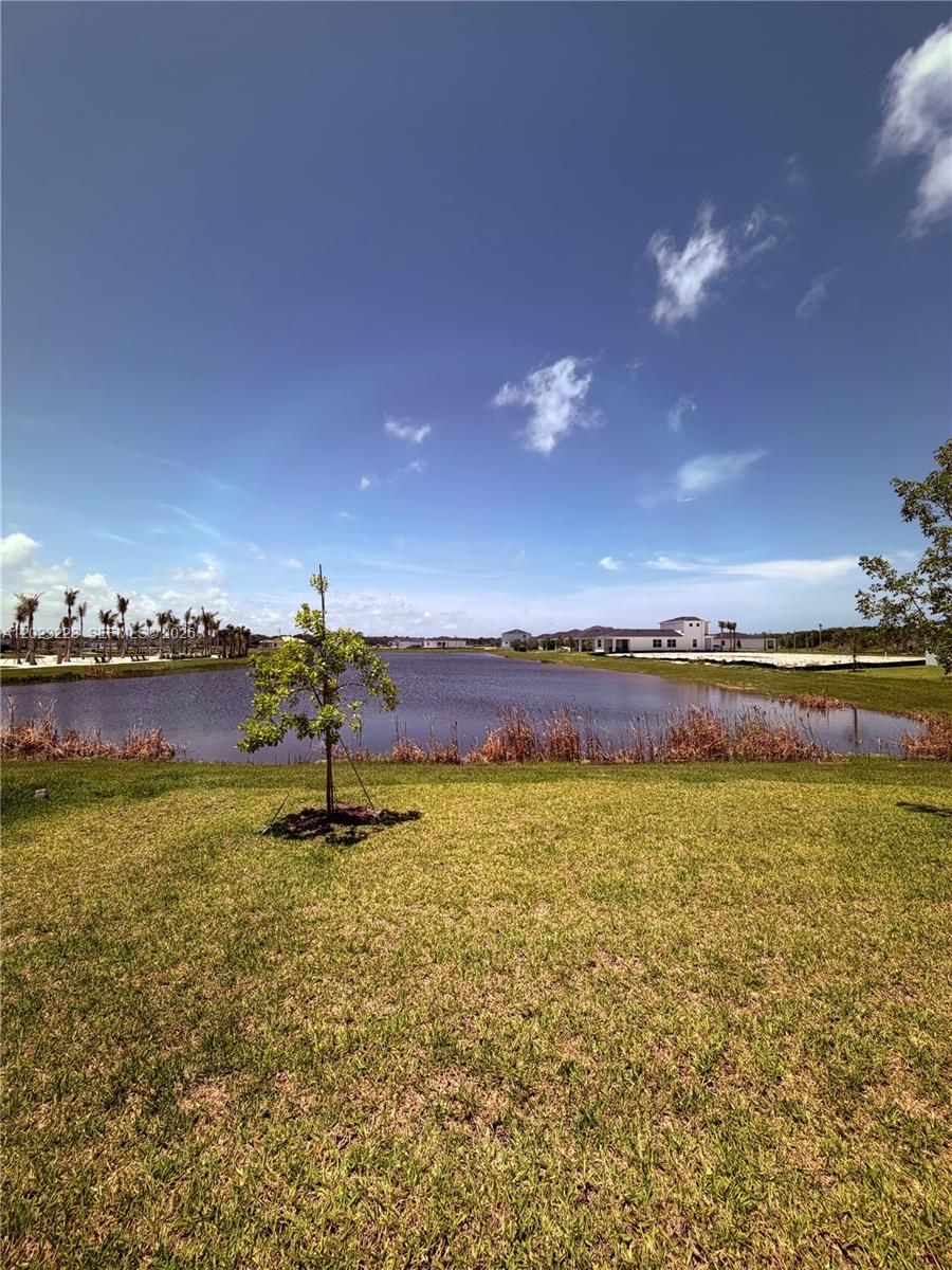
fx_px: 513
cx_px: 476
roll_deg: -0.1
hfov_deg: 85.7
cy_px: 635
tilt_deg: +1.3
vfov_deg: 102.1
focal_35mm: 14
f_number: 2.2
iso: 25
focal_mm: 2.22
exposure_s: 1/770
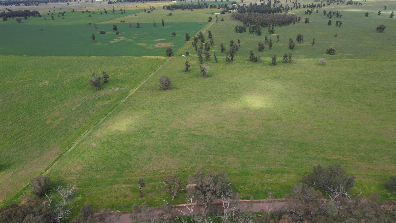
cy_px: 115
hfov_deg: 76.3
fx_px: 252
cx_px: 204
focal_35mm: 24
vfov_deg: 47.7
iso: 110
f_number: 2.8
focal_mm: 8.38
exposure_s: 1/1000
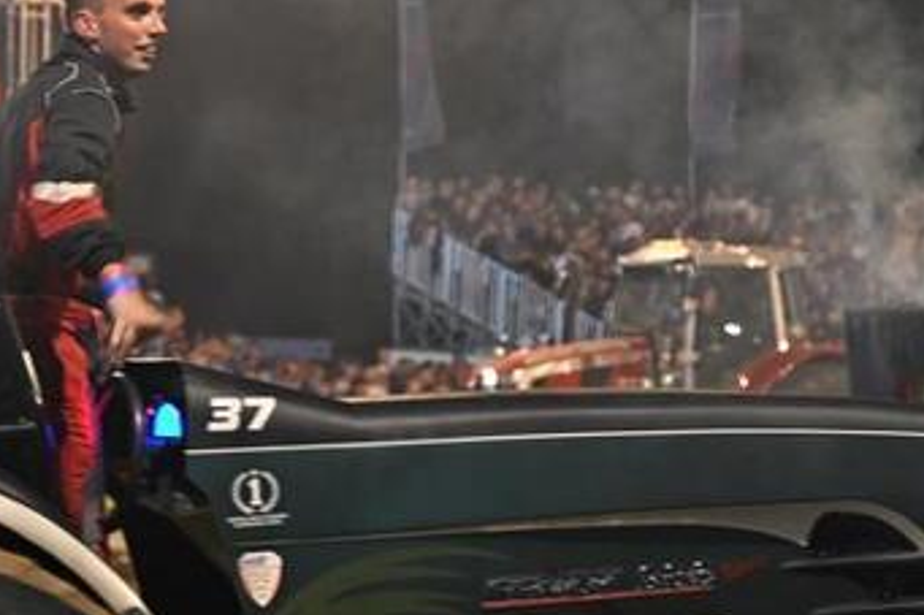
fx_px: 4925
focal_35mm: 192
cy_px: 581
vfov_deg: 7.1
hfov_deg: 10.7
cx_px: 146
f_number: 2.8
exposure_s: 1/60
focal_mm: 66
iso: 640
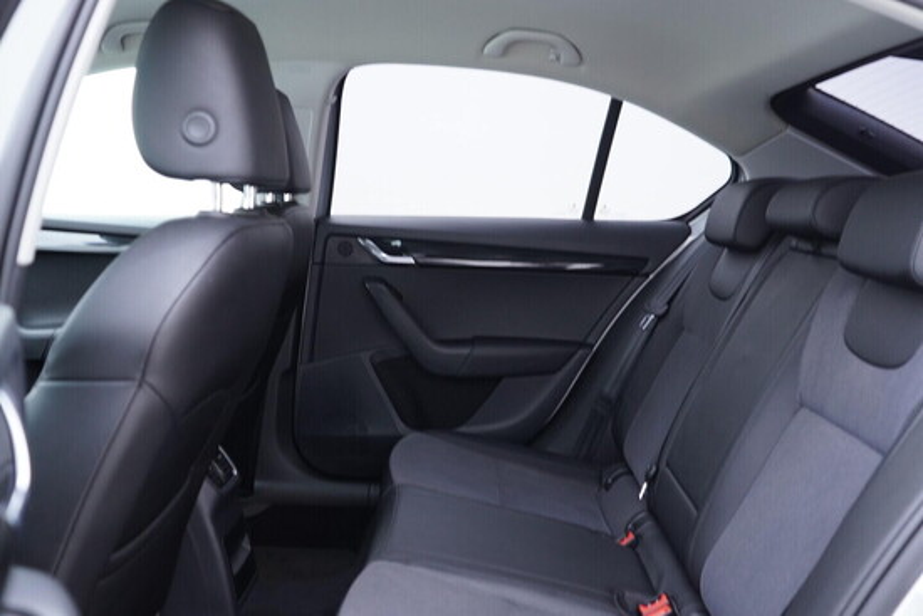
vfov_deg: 36.9
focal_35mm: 36
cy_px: 308
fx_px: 923
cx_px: 462
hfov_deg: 53.1
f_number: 2.8
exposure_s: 1/40
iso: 500
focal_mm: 24
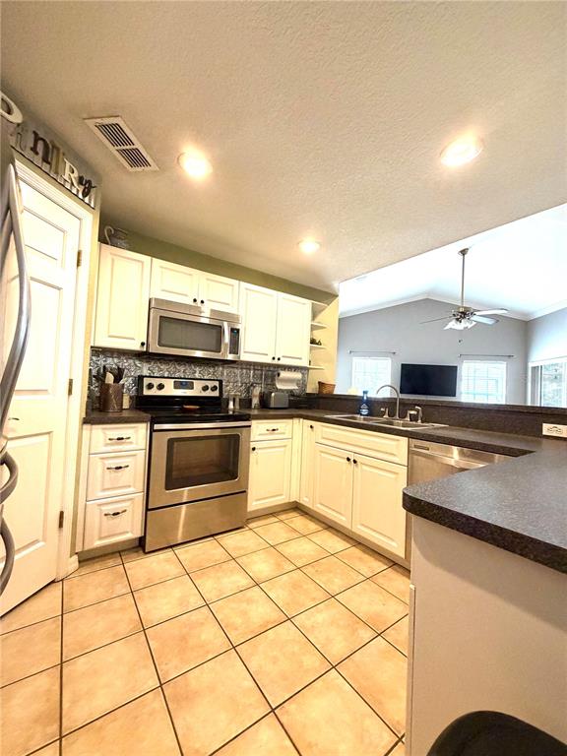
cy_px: 378
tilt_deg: +2.6
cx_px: 284
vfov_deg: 102.1
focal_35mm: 14
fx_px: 306
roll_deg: -2.2
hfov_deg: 85.7
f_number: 2.2
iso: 400
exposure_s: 1/60
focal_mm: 2.22
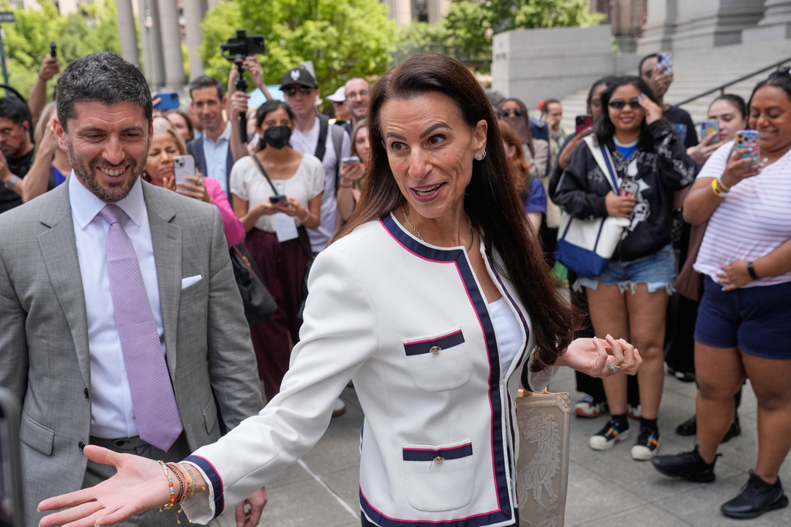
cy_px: 264
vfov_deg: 34.2
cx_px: 396
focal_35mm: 39
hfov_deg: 49.6
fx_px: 857
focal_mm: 39
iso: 1000
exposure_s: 1/1250
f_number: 5.6
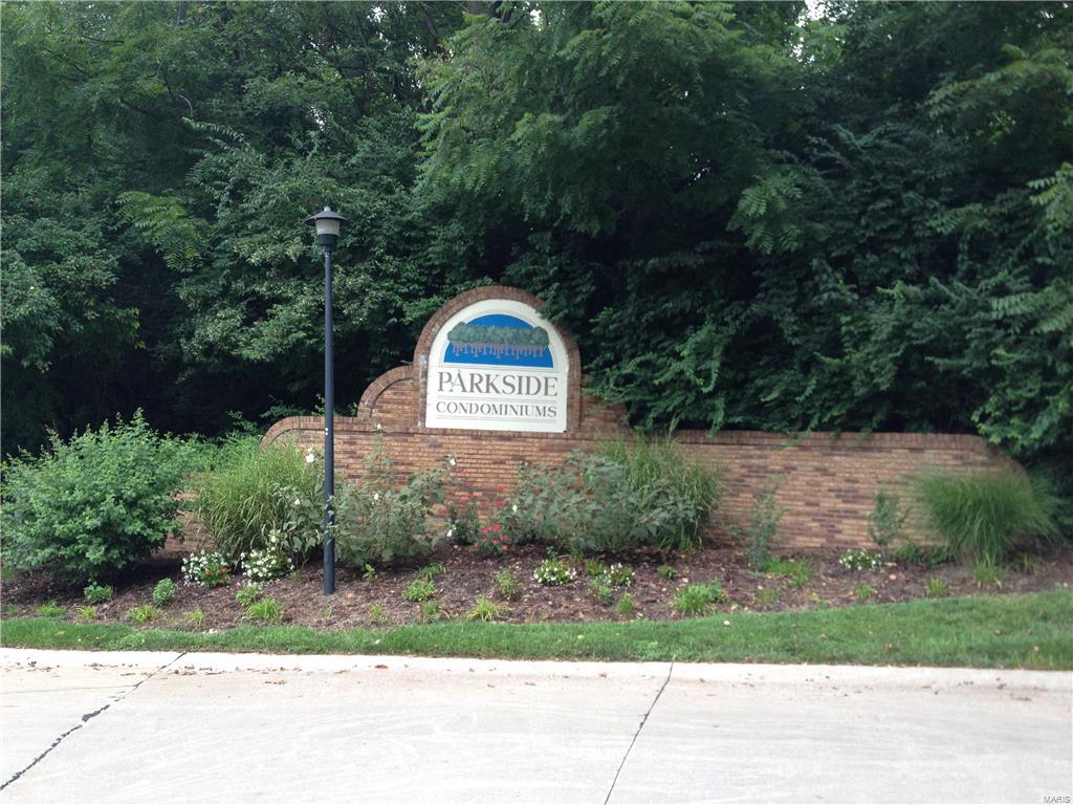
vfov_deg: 40.7
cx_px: 536
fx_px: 1085
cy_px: 402
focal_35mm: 35
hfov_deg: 52.6
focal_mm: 4.28
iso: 64
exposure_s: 1/60
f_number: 2.4
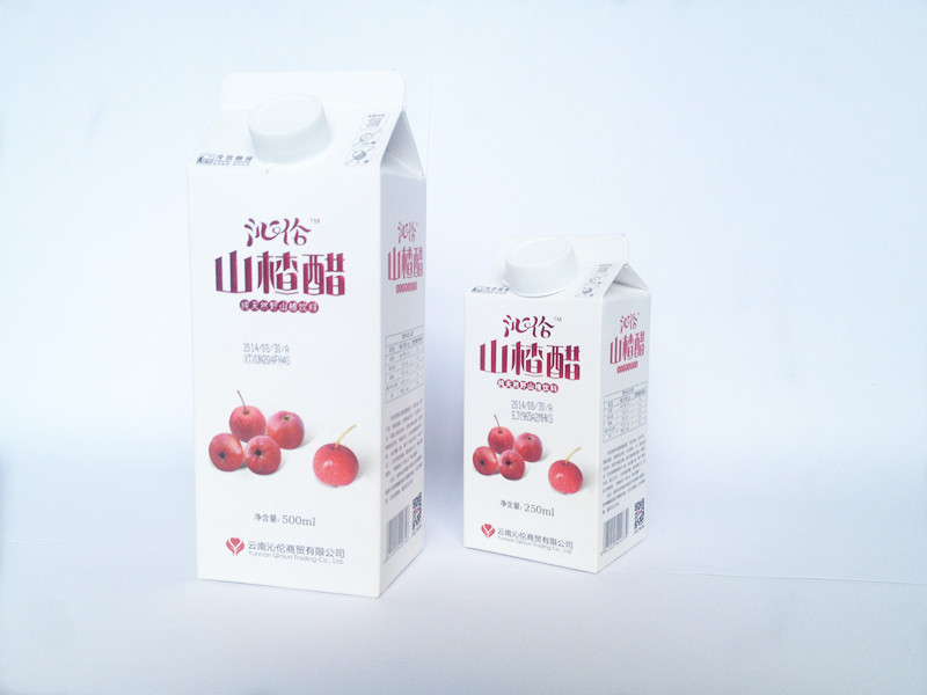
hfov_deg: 52.6
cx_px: 464
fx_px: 937
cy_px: 348
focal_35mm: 35
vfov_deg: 40.7
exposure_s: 1/273
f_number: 2.4
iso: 50
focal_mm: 4.28
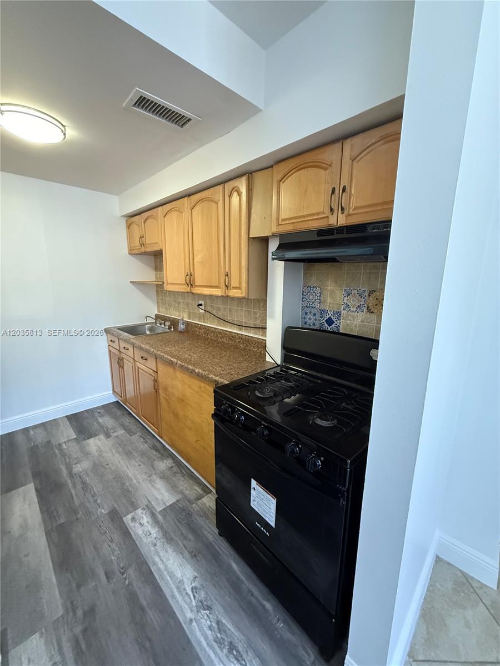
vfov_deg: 102.1
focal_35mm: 14
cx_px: 250
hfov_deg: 85.7
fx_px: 270
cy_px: 333
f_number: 2.2
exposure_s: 1/60
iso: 1000
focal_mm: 2.22
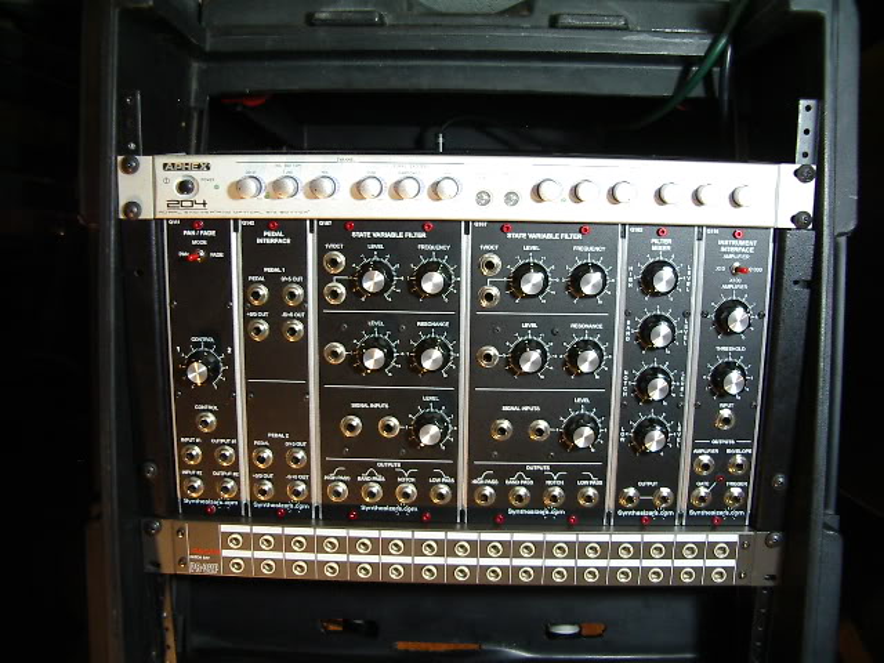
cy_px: 332
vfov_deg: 37.7
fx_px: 970
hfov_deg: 49.0
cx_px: 442
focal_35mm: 38
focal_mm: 5.8
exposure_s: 1/13
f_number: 2.6
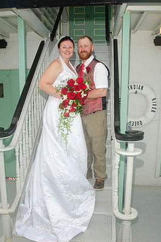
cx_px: 80
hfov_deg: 42.2
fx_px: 209
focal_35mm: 31
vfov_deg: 60.3
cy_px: 127
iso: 100
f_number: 5.6
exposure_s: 1/250
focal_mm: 18
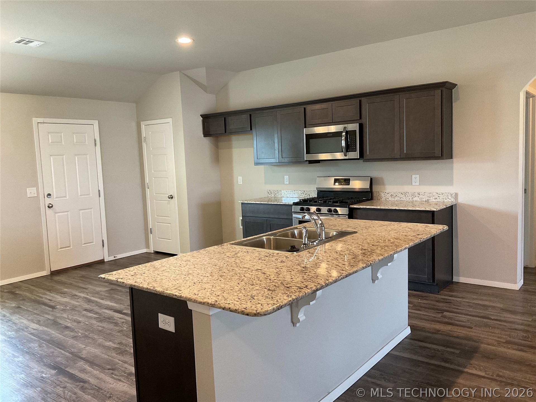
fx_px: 449
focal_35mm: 29
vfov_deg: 48.2
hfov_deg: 61.7
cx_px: 268
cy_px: 201
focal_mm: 3
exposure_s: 1/60
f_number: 1.8
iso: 125
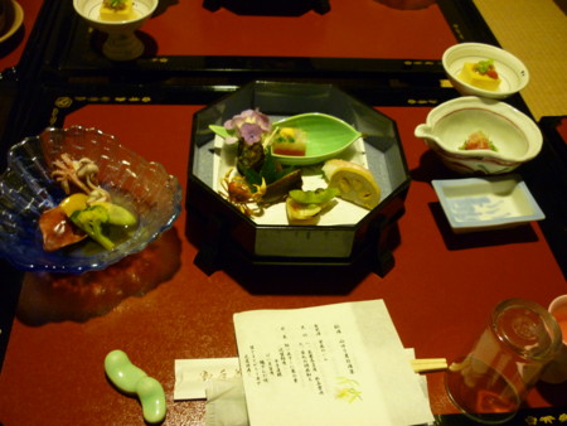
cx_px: 284
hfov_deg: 55.3
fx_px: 541
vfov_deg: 43.0
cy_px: 213
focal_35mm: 33
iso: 400
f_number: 2.8
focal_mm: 5.5
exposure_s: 1/13
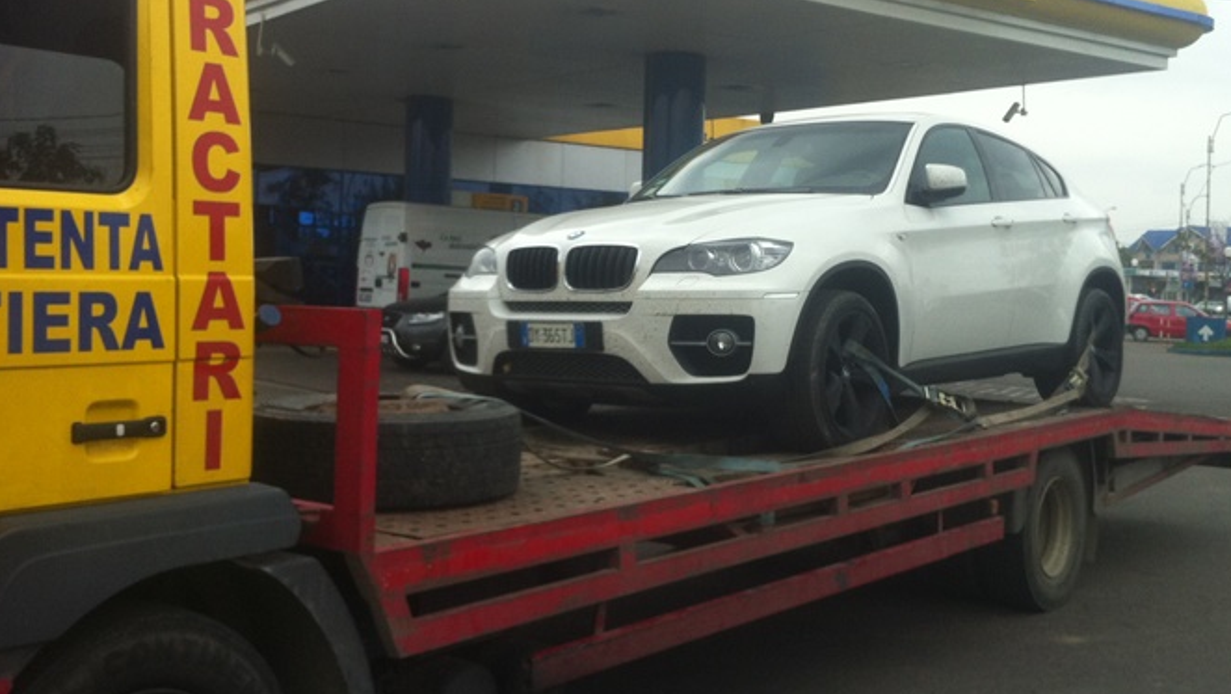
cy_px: 277
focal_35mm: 46
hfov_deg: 44.5
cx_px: 662
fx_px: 1502
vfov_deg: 25.9
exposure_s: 1/195
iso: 80
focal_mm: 3.85
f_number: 2.8
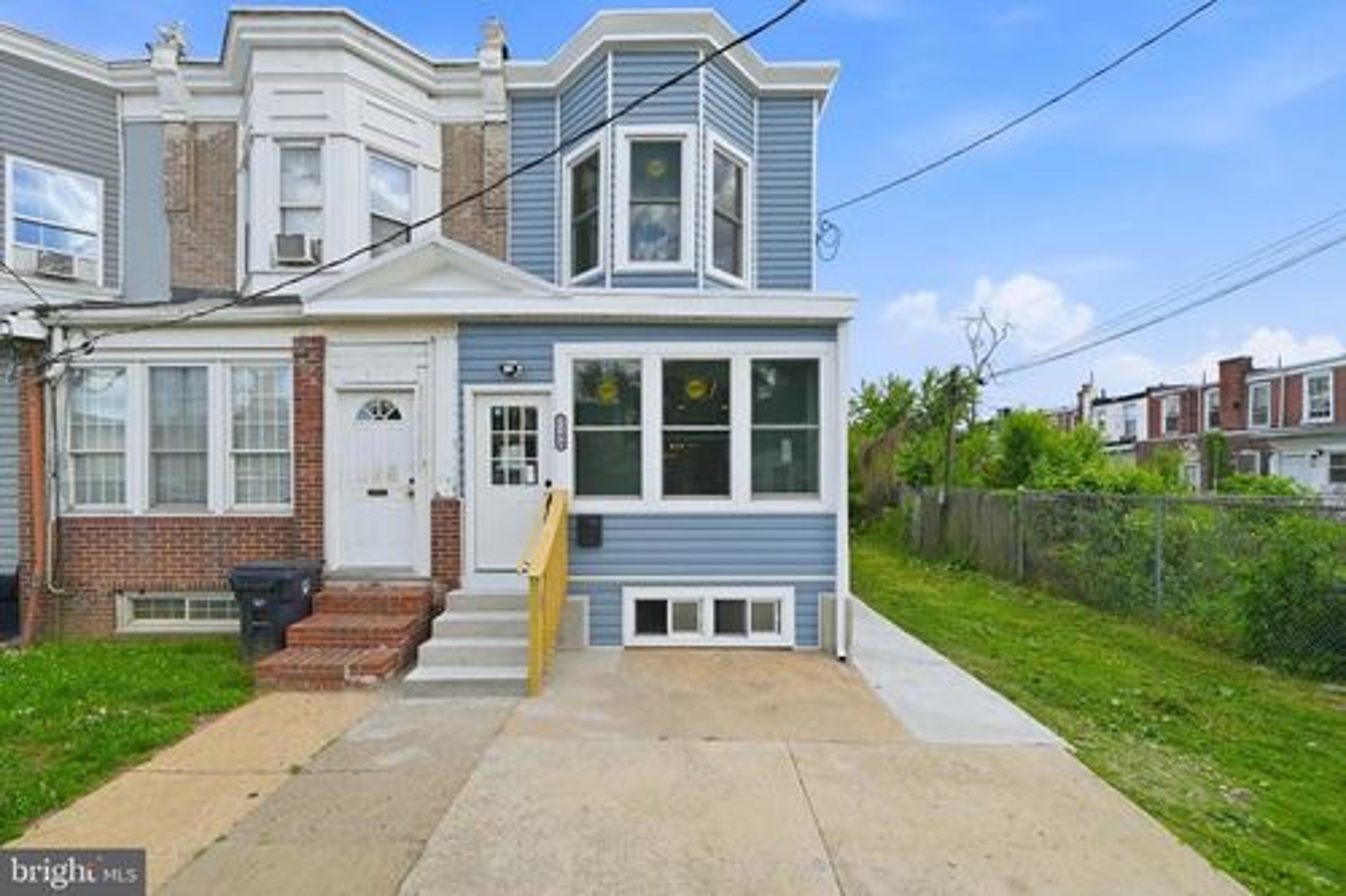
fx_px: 523
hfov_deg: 104.3
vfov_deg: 81.2
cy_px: 448
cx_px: 673
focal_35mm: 14
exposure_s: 1/250
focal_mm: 14
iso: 200
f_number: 8
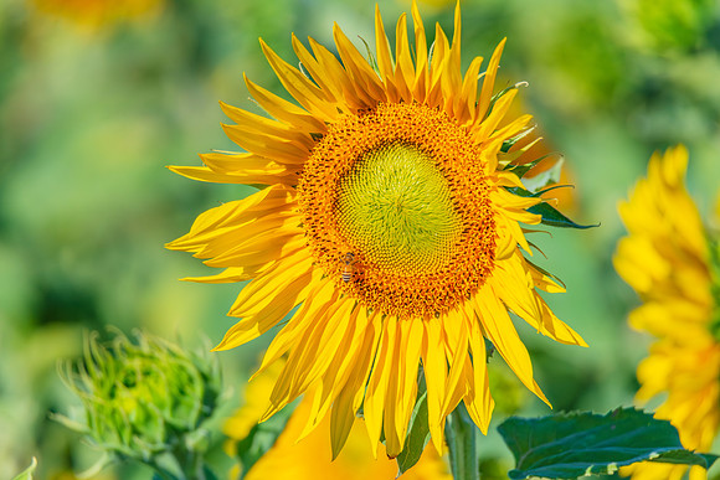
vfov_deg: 2.4
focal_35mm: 575
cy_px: 251
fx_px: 11496
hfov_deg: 3.6
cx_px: 344
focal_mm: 550
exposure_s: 1/5000
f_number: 6.3
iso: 800
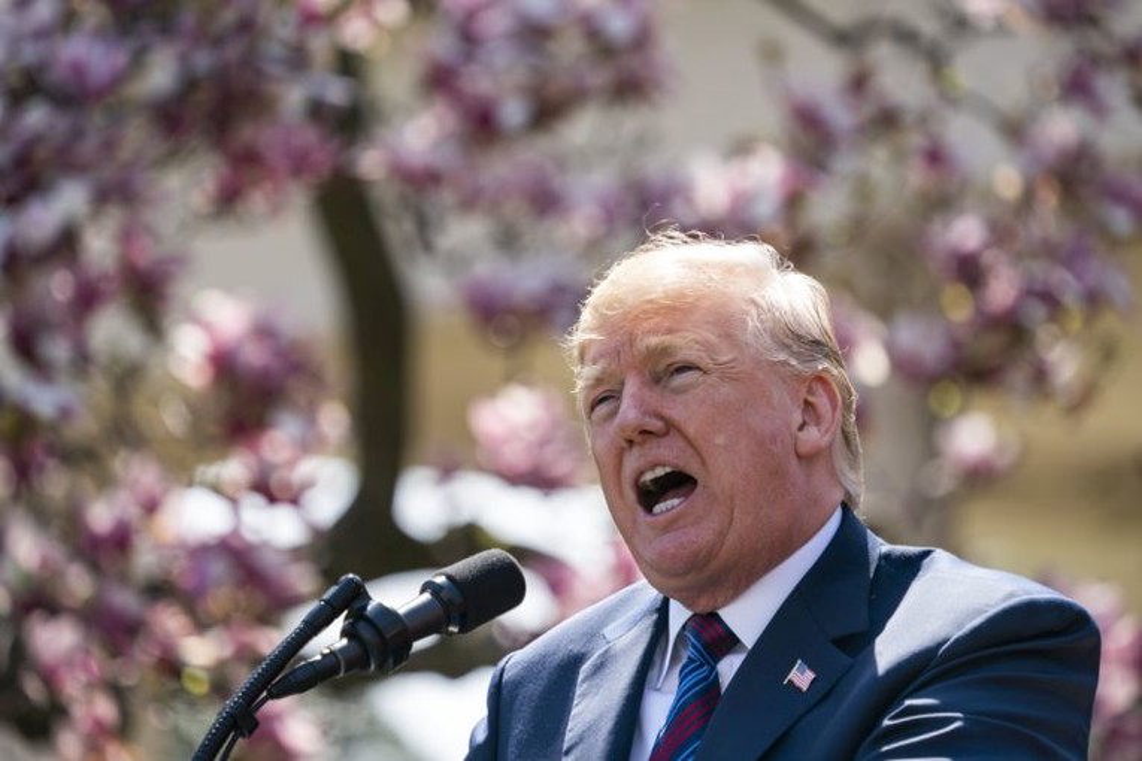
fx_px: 11038
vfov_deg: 4.0
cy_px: 380
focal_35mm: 348
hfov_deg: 5.9
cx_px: 571
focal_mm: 348
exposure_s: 1/320
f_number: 5.6
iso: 160
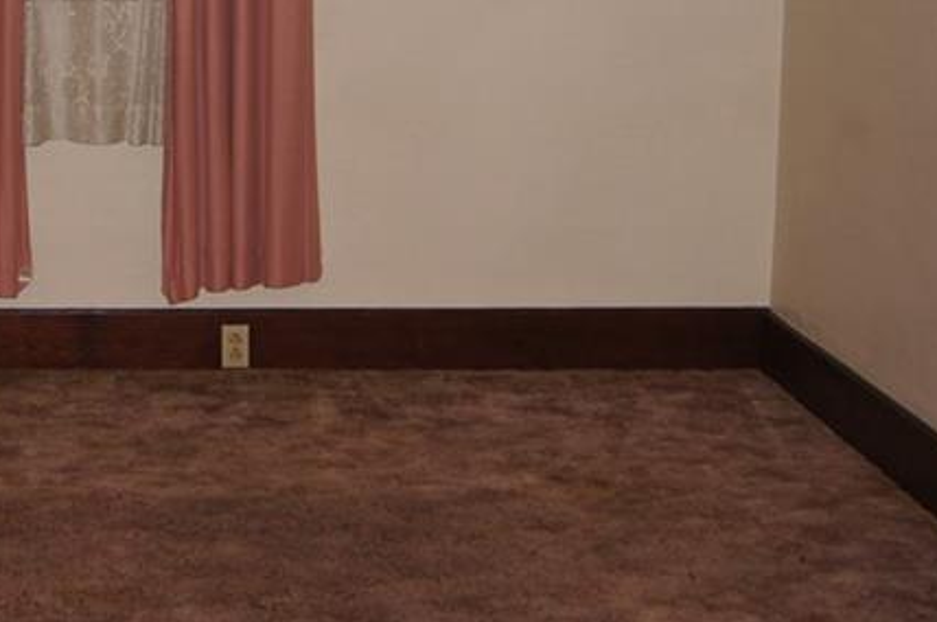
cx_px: 55
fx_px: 2053
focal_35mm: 79
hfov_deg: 24.8
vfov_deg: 16.9
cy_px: 43
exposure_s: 1/60
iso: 400
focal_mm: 22
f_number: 4
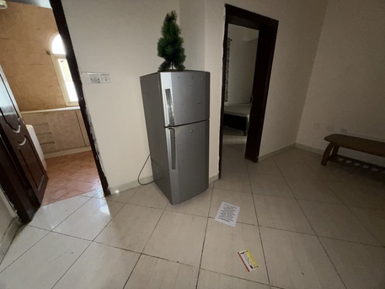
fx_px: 156
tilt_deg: -21.7
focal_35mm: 14
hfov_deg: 102.0
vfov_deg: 85.7
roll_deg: +2.2
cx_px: 192
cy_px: 144
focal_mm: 2.22
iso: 250
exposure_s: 1/37
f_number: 2.2
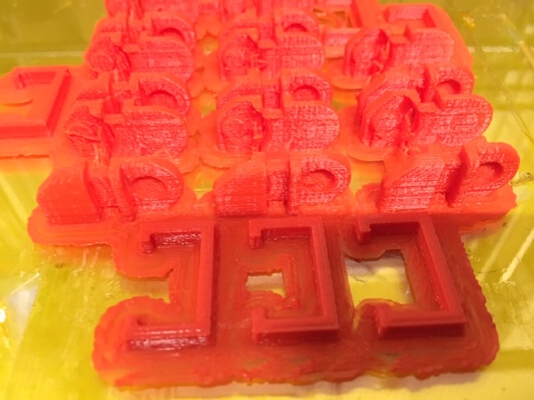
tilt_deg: -48.9
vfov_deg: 48.2
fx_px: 447
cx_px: 267
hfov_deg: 61.6
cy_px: 200
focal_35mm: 29
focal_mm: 4.15
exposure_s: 1/17
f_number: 2.2
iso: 400
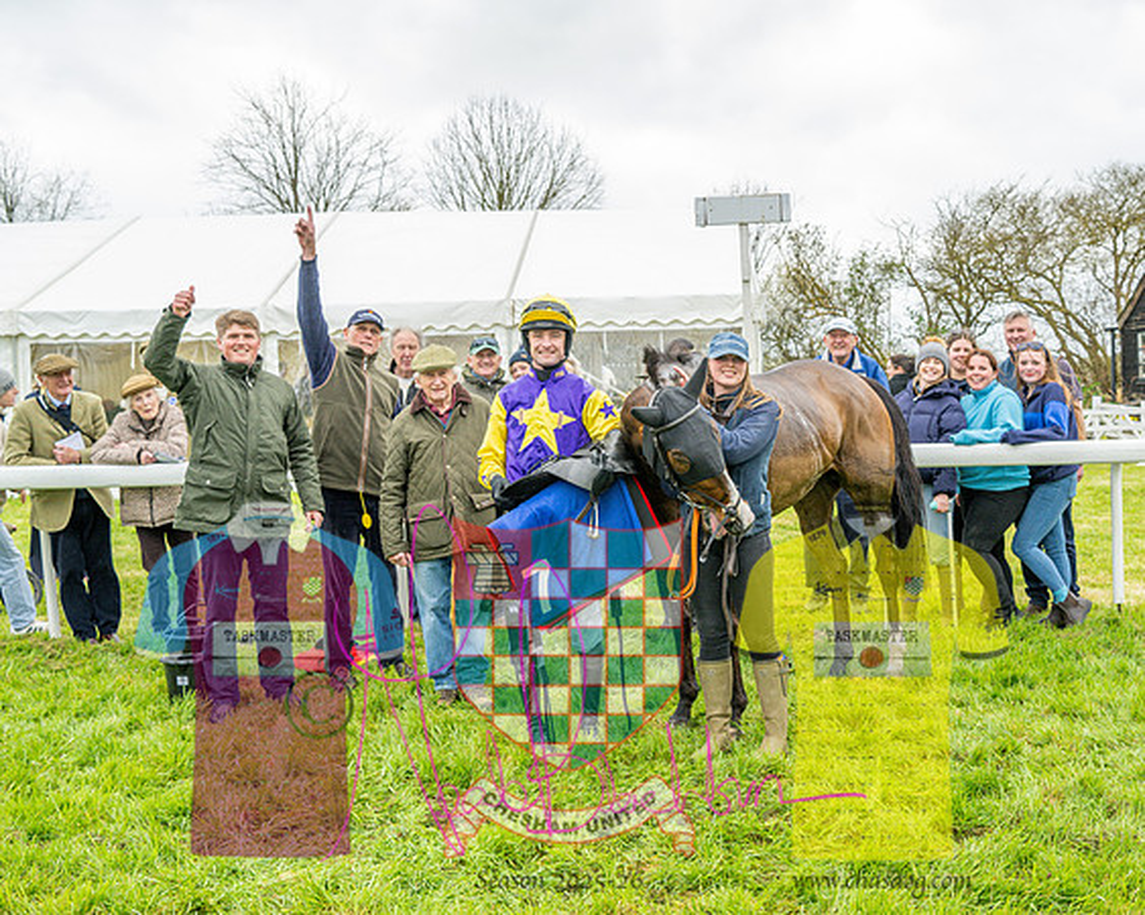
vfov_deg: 33.4
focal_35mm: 45
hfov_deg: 40.9
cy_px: 458
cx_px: 687
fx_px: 1526
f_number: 5
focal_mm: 40
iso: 800
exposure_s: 1/400
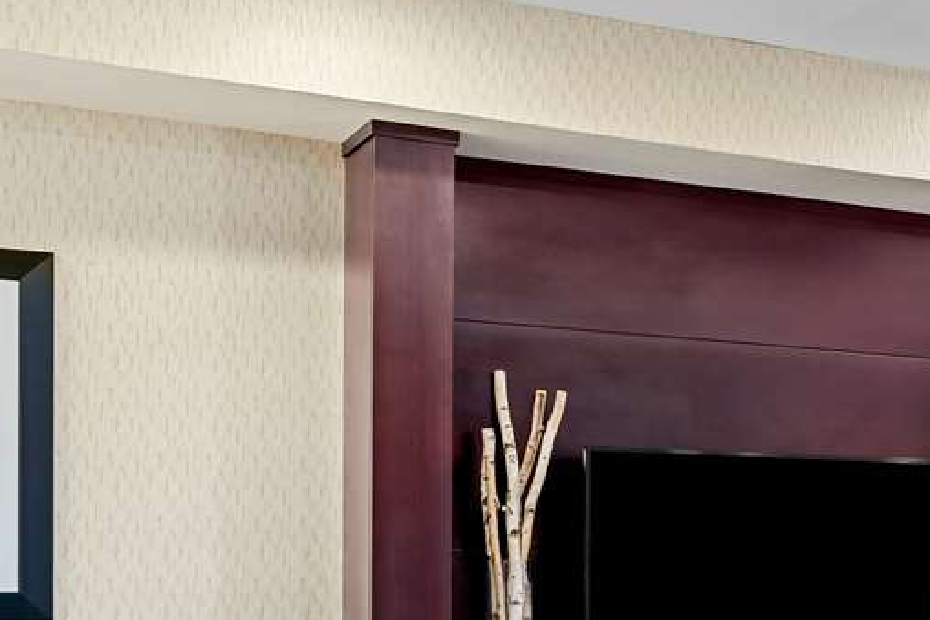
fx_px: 1525
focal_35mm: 59
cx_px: 978
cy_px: 717
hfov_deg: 30.9
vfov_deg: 21.6
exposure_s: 3.2
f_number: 9
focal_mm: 20
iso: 400
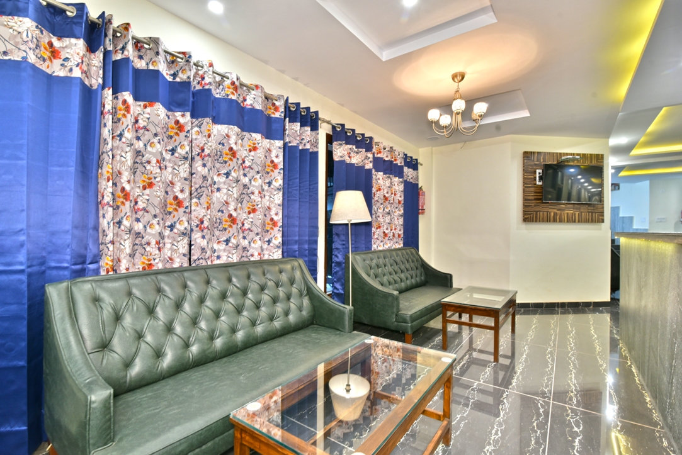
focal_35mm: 16
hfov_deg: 96.7
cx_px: 341
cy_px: 228
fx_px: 303
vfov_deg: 73.8
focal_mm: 16
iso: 640
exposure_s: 1/13
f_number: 8
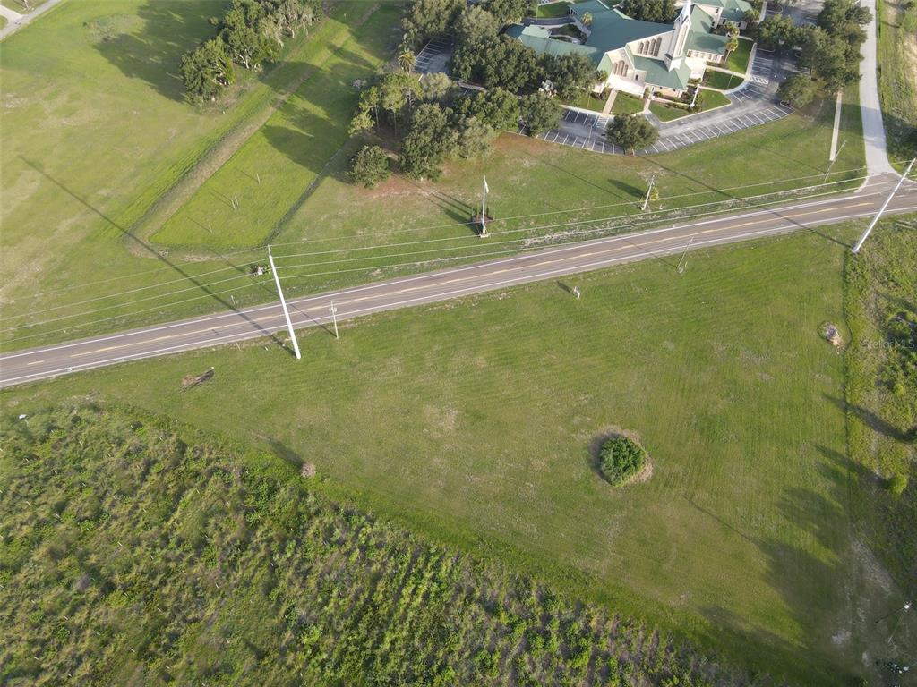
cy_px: 344
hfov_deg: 71.6
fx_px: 636
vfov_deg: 56.8
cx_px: 458
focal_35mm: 24
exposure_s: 1/120
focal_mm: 4.5
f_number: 2.8
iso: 100
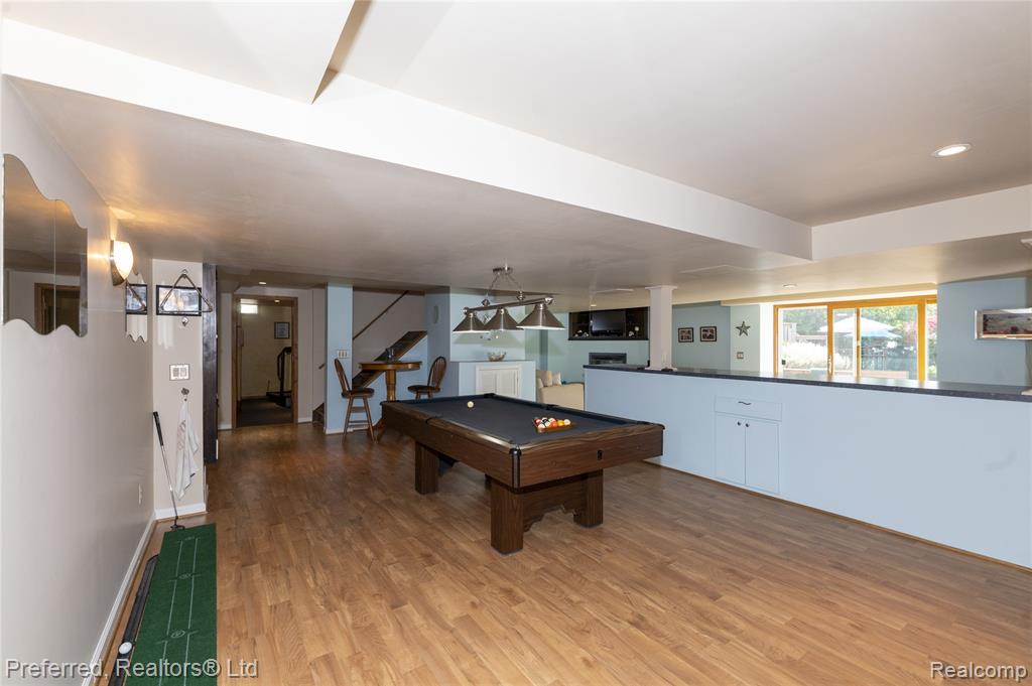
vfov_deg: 77.2
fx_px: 430
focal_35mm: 15
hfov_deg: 100.4
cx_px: 516
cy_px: 343
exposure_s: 1/160
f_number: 8
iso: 1250
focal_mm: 15
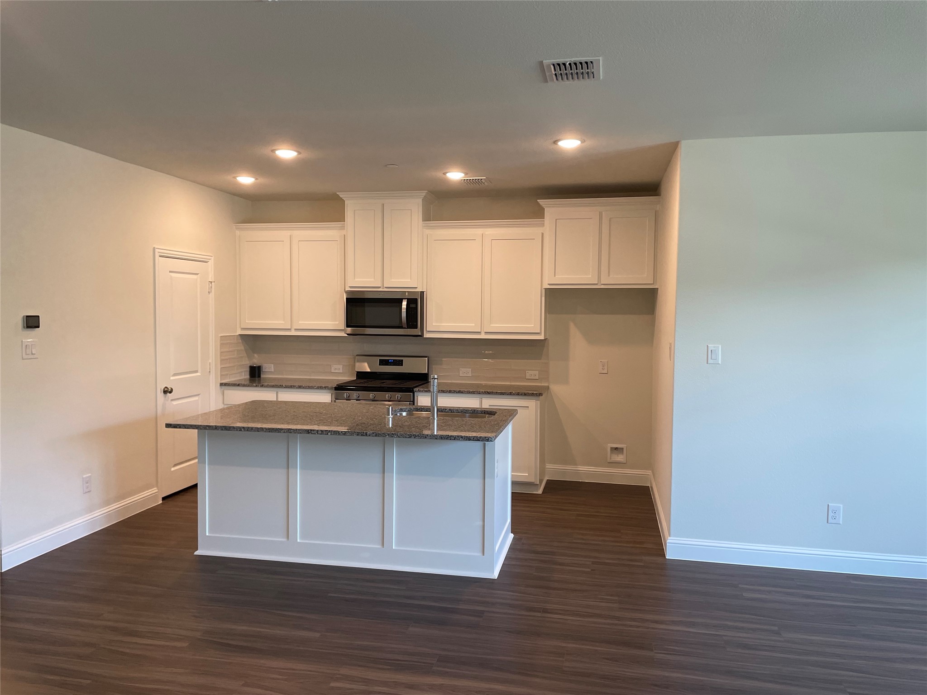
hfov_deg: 67.3
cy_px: 348
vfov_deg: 53.1
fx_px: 696
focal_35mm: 26
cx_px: 464
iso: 125
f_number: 1.6
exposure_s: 1/120
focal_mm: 4.2
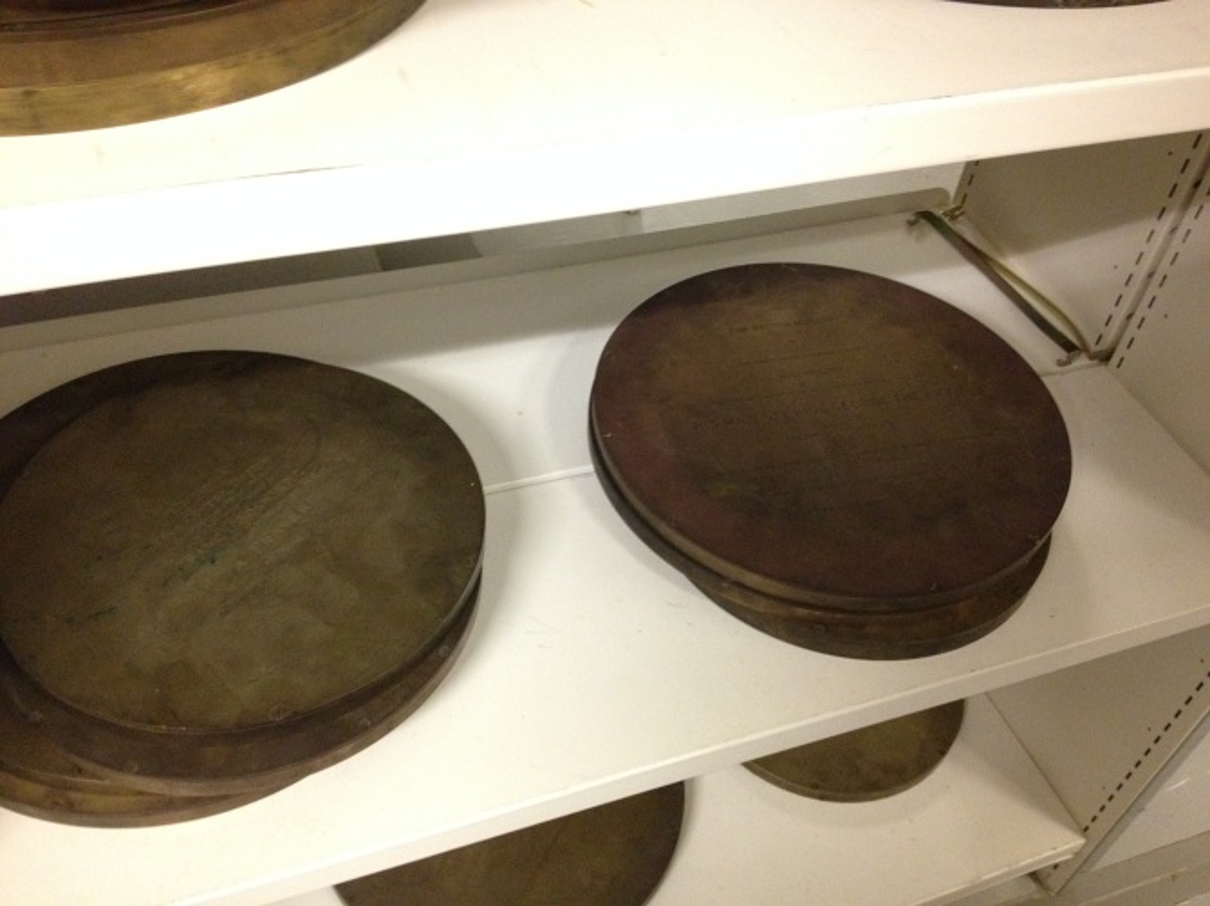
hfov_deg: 52.6
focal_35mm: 35
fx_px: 1223
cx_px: 605
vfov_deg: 40.7
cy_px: 453
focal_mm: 4.28
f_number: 2.4
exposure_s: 1/17
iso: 400
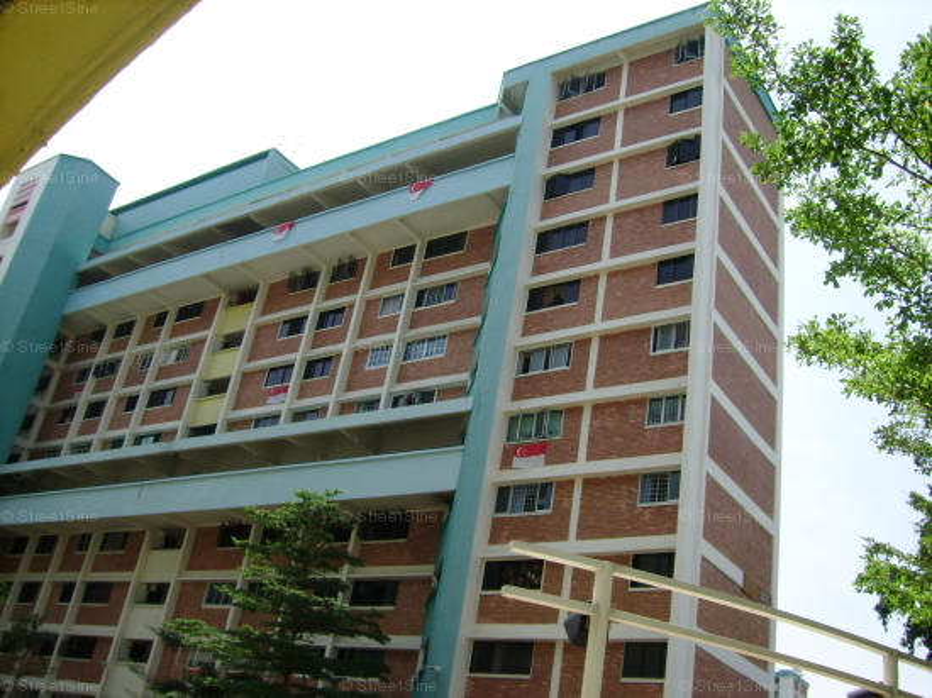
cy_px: 349
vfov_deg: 40.7
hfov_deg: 52.6
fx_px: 942
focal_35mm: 35
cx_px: 466
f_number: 5.8
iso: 50
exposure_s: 1/385
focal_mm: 5.95
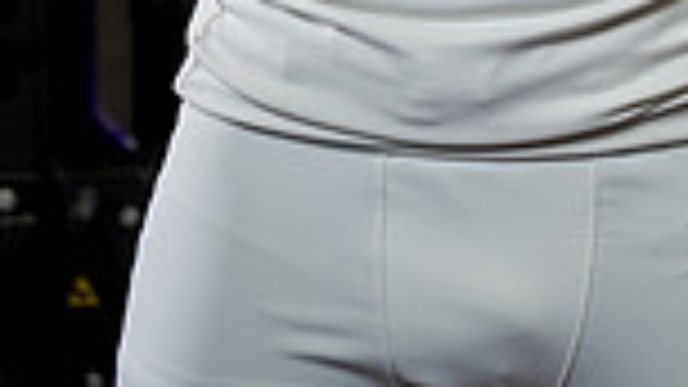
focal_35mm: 216
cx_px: 630
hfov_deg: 9.9
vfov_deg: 5.4
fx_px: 3940
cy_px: -576
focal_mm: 70
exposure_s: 1/250
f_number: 4
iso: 640
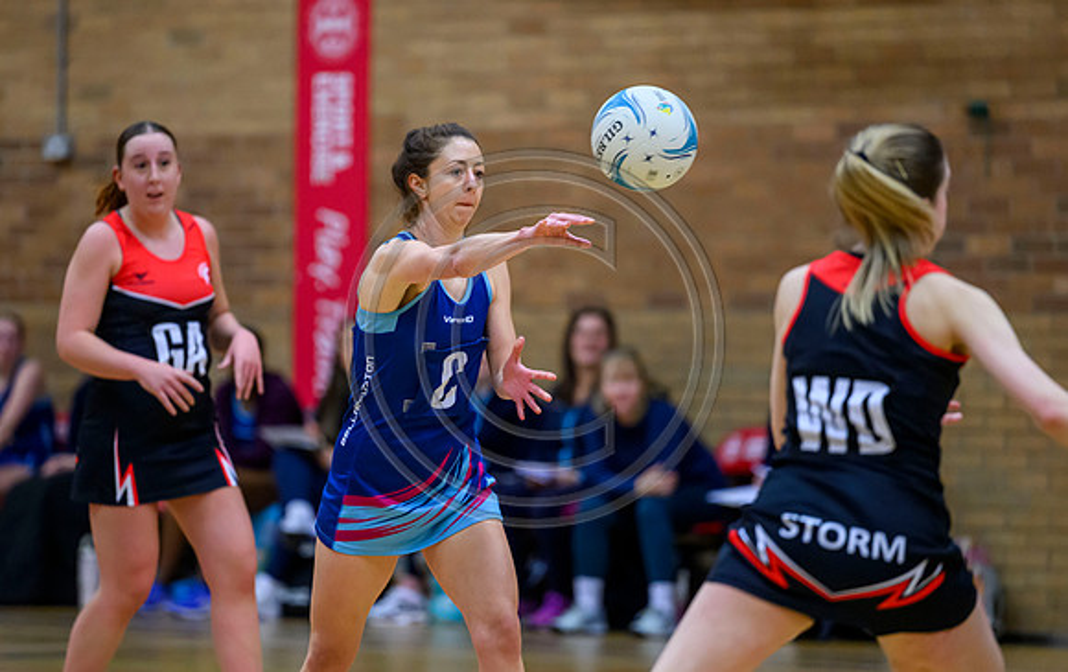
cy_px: 400
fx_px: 7235
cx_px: 455
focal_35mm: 248
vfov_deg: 5.3
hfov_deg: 8.4
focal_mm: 200
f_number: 2.8
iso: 5000
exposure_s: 1/1000
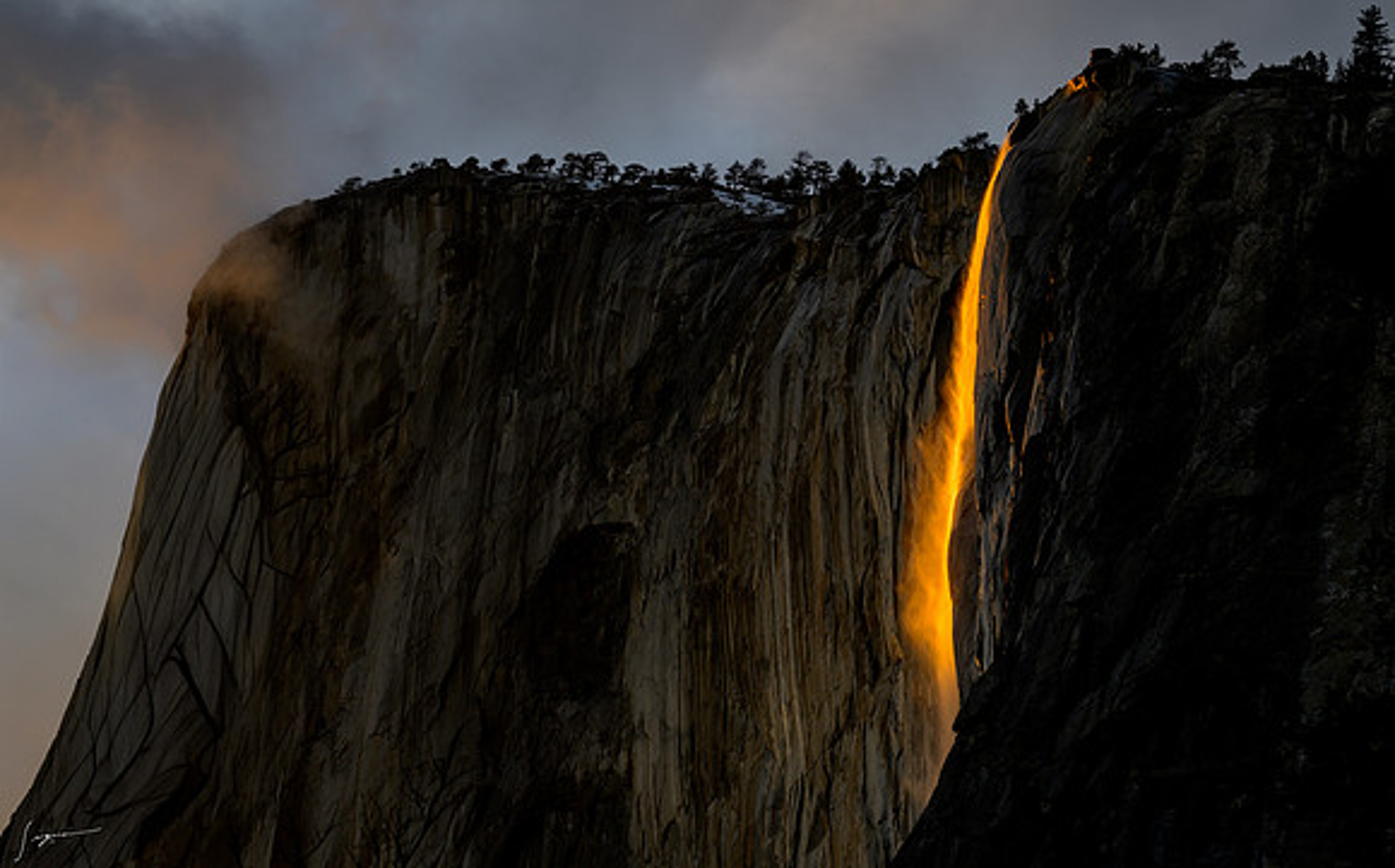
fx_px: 5531
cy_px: 434
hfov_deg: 14.4
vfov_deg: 9.0
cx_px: 738
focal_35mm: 146
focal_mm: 135
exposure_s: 1/100
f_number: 7.1
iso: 64
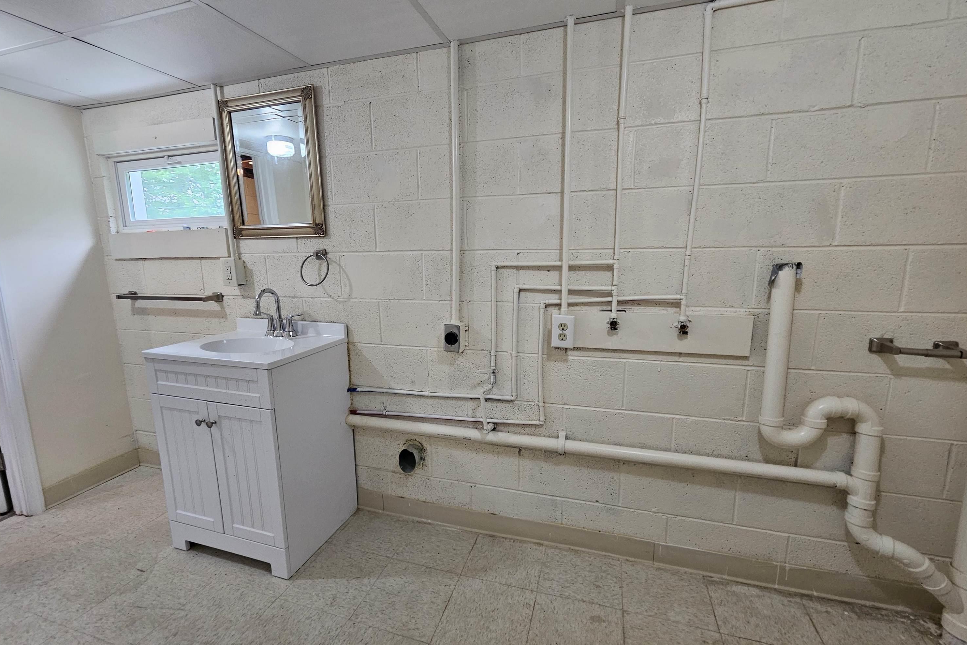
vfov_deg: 81.2
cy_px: 323
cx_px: 481
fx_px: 376
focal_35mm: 14
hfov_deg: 104.3
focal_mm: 2.2
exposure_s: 1/60
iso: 200
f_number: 2.2
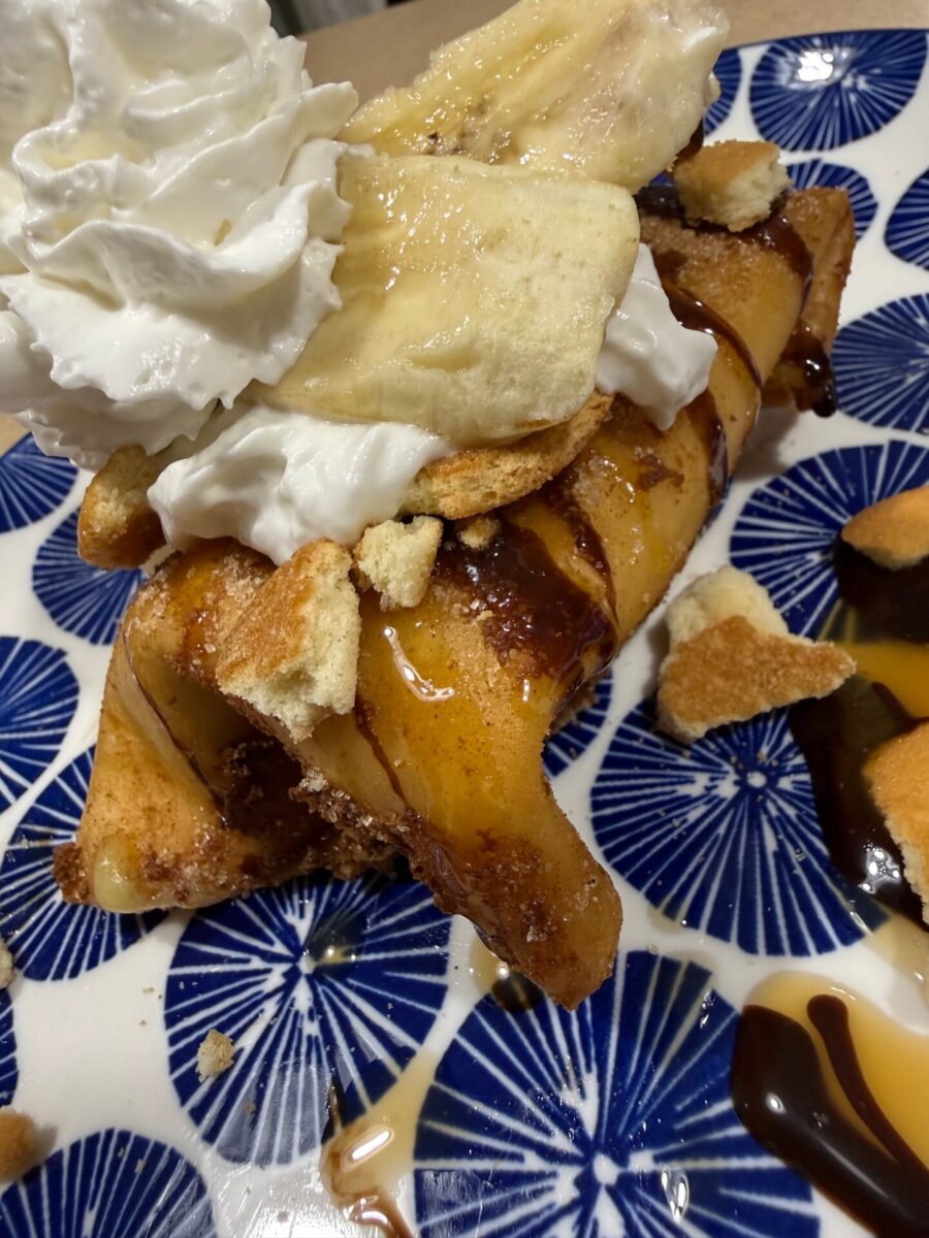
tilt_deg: -39.2
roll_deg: +23.6
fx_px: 859
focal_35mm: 24
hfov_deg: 56.8
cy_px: 619
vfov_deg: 71.6
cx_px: 464
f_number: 2.2
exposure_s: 1/60
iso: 200
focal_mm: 2.22
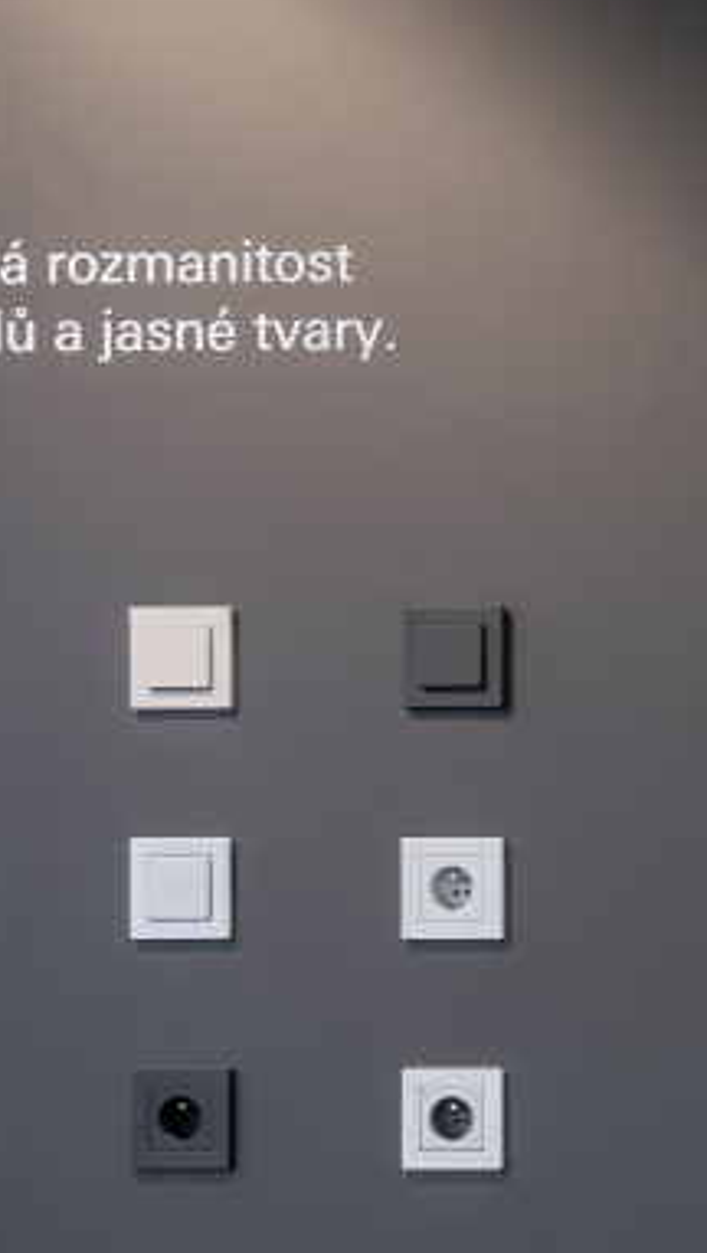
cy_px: 1413
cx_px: 2455
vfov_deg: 31.1
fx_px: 1962
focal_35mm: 59
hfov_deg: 9.7
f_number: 8
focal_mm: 12
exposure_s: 1/10
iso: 100
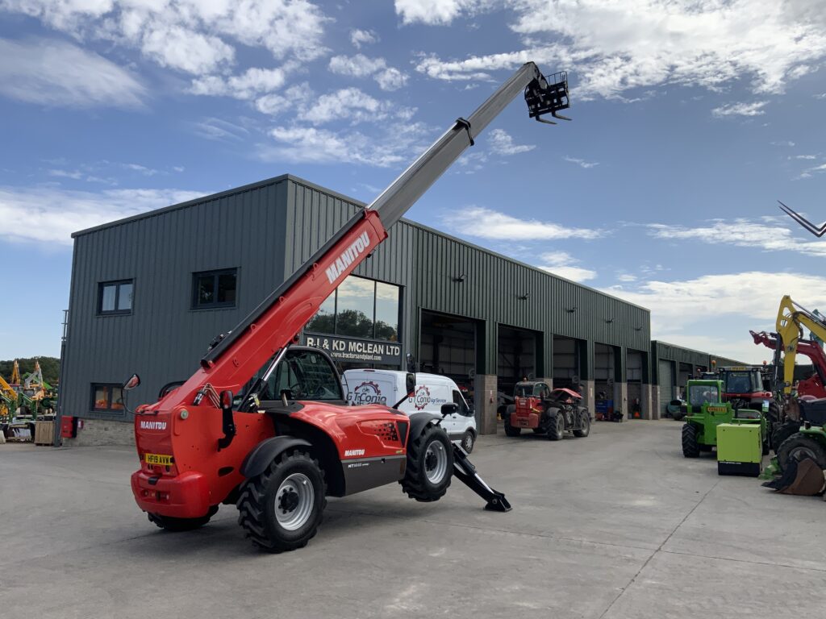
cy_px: 310
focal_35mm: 29
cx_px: 413
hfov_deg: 61.7
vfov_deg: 48.2
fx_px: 692
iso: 20
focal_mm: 3
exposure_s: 1/2227
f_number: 1.8
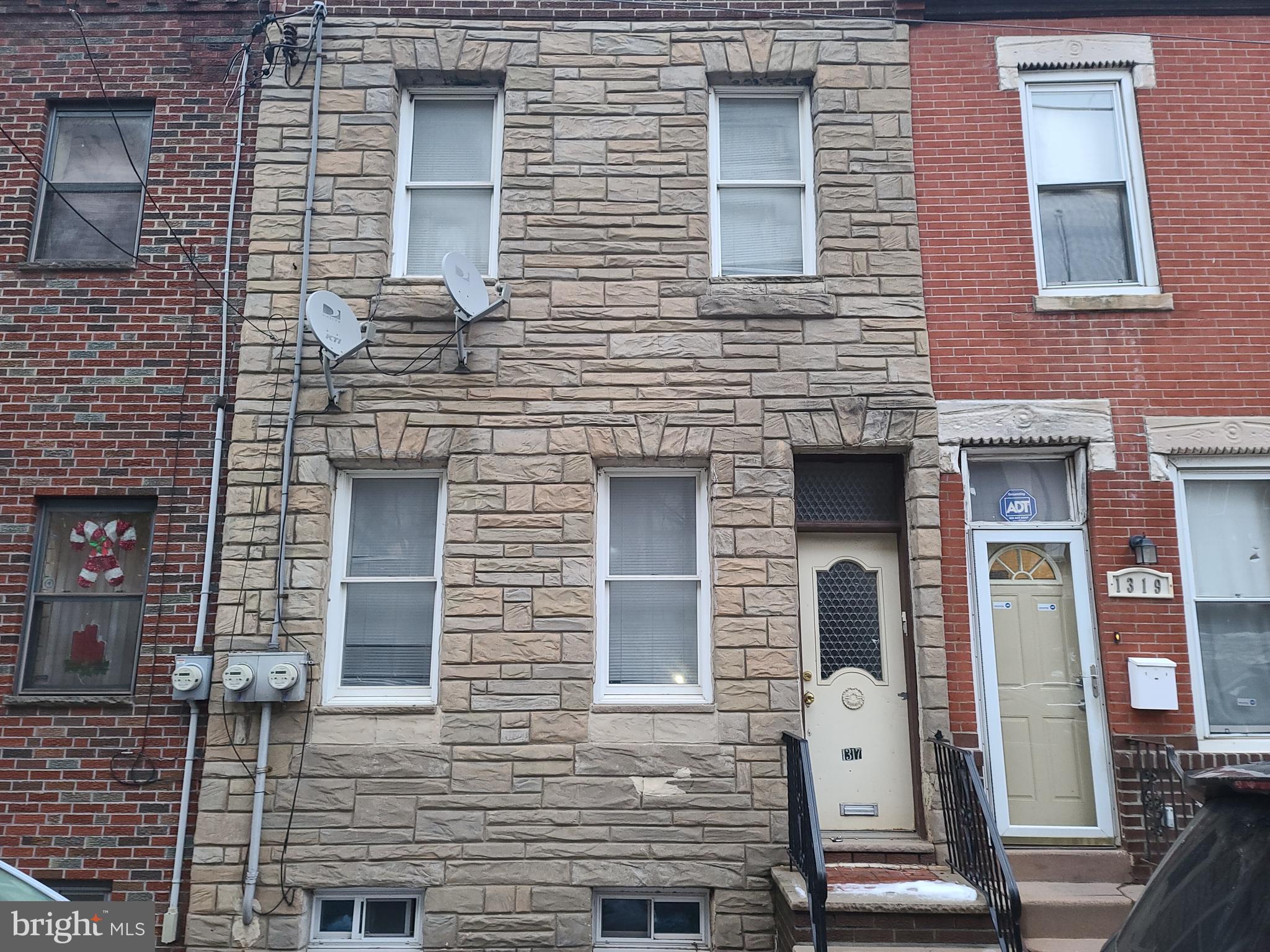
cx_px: 635
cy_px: 476
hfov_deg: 69.4
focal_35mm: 25
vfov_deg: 54.9
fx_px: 917
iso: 160
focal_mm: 7
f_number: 1.8
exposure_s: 1/25
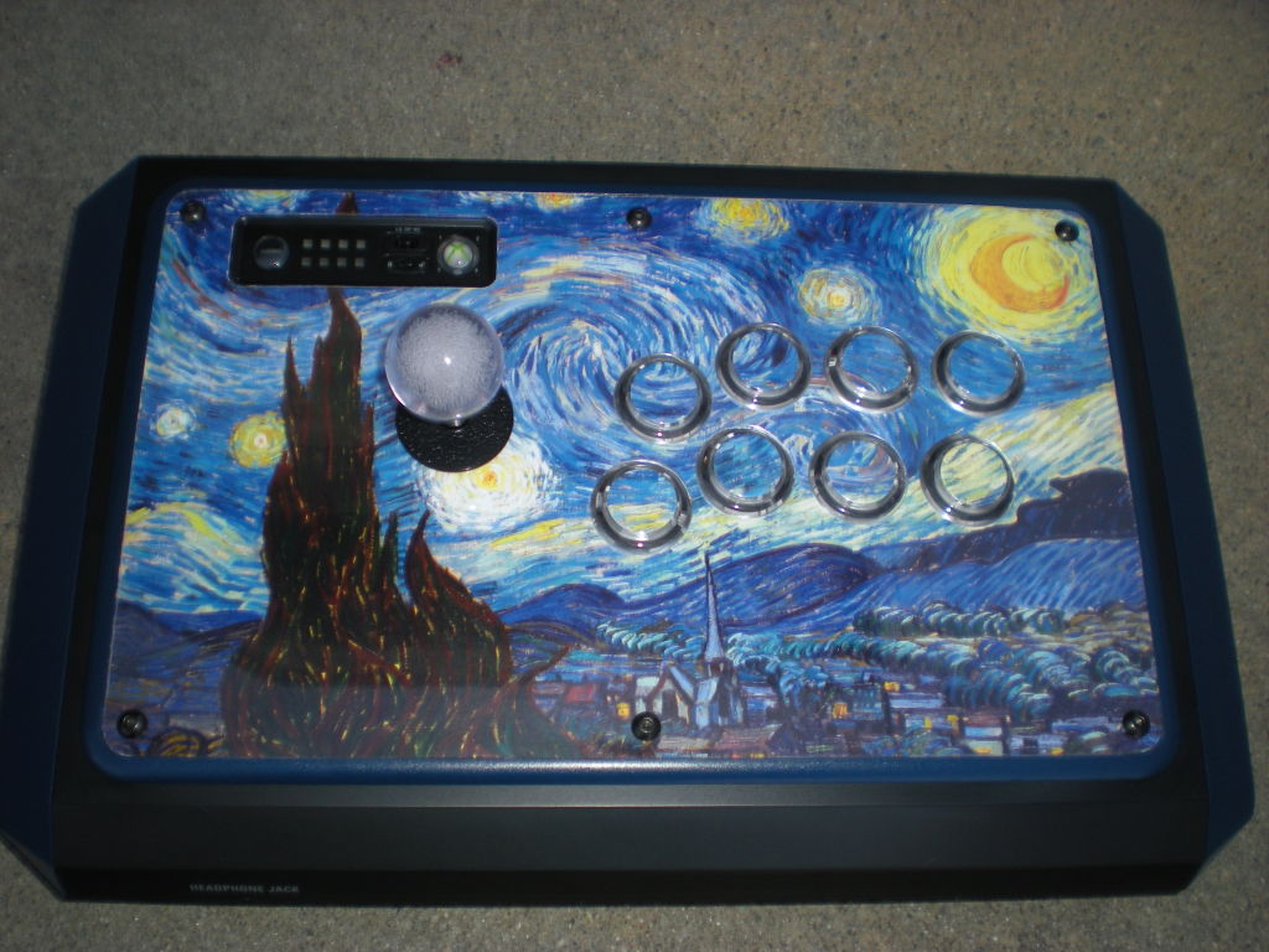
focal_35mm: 38
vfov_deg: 37.7
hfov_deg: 49.0
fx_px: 1393
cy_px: 476
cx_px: 634
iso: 64
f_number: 3.1
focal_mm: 6.3
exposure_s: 1/37.1
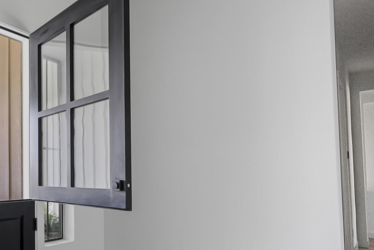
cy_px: 167
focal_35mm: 31
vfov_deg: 41.8
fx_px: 322
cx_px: 21
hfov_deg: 51.3
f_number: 5.6
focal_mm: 14
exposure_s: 1/125
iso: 12800
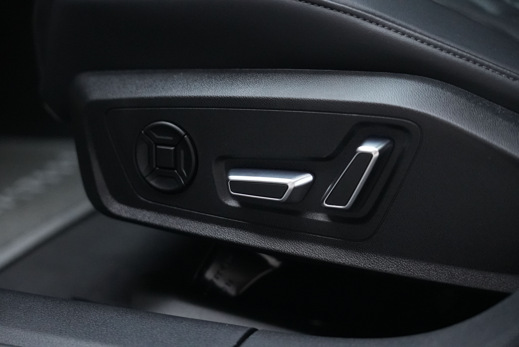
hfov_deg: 25.0
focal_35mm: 81
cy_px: 174
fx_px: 1168
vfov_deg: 16.9
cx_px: 260
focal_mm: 81
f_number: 4
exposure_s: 1/125
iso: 12800
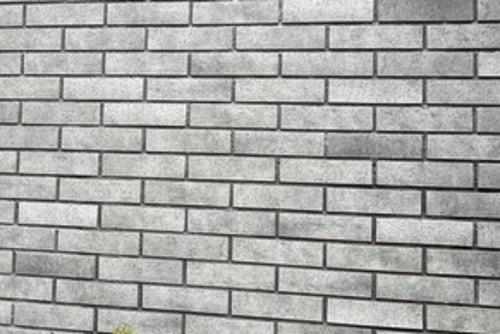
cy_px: 143
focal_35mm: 40
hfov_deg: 46.5
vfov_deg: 33.3
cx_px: 119
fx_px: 556
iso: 25
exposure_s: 1/106
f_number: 2.4
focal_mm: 1.55
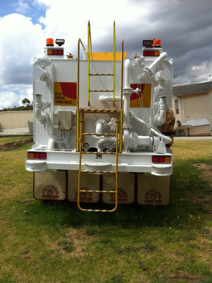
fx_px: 287
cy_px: 142
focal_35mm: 35
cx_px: 106
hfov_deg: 40.6
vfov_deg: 52.7
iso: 80
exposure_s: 1/1774
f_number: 2.8
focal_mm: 3.85
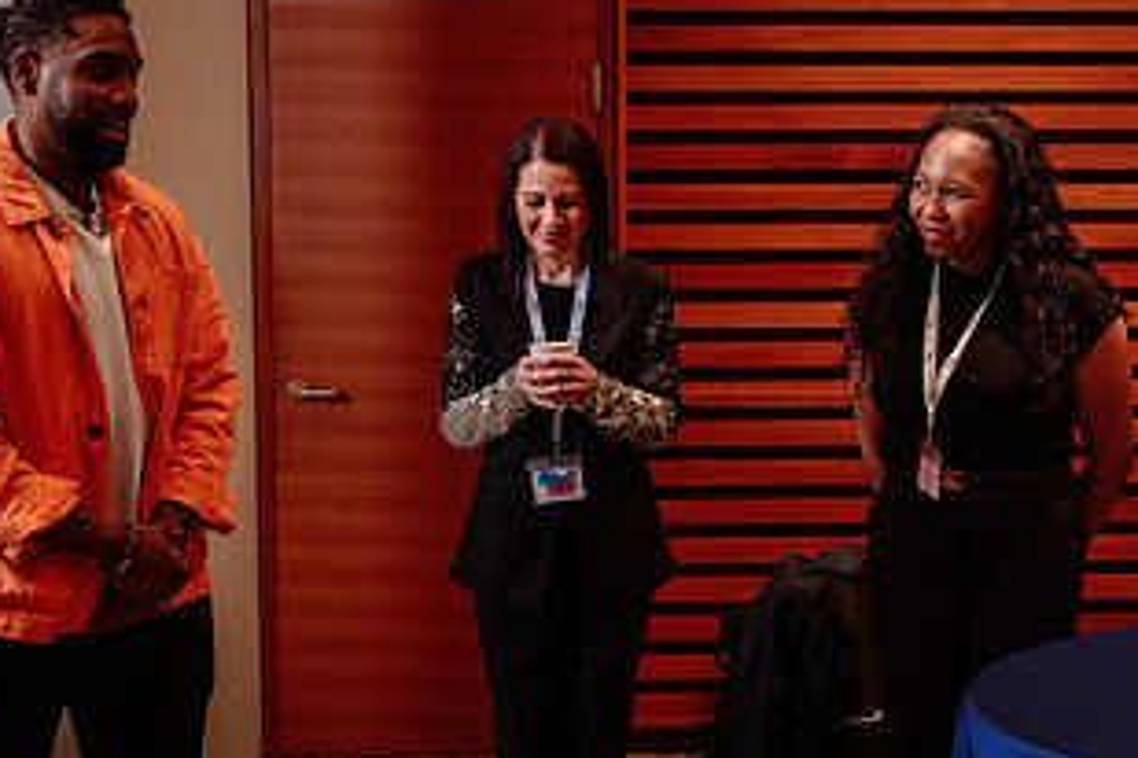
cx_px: 667
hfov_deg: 30.0
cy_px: 424
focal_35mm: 67
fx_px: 2118
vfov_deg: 20.3
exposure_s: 1/100
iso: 1000
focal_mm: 30.5
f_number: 3.5
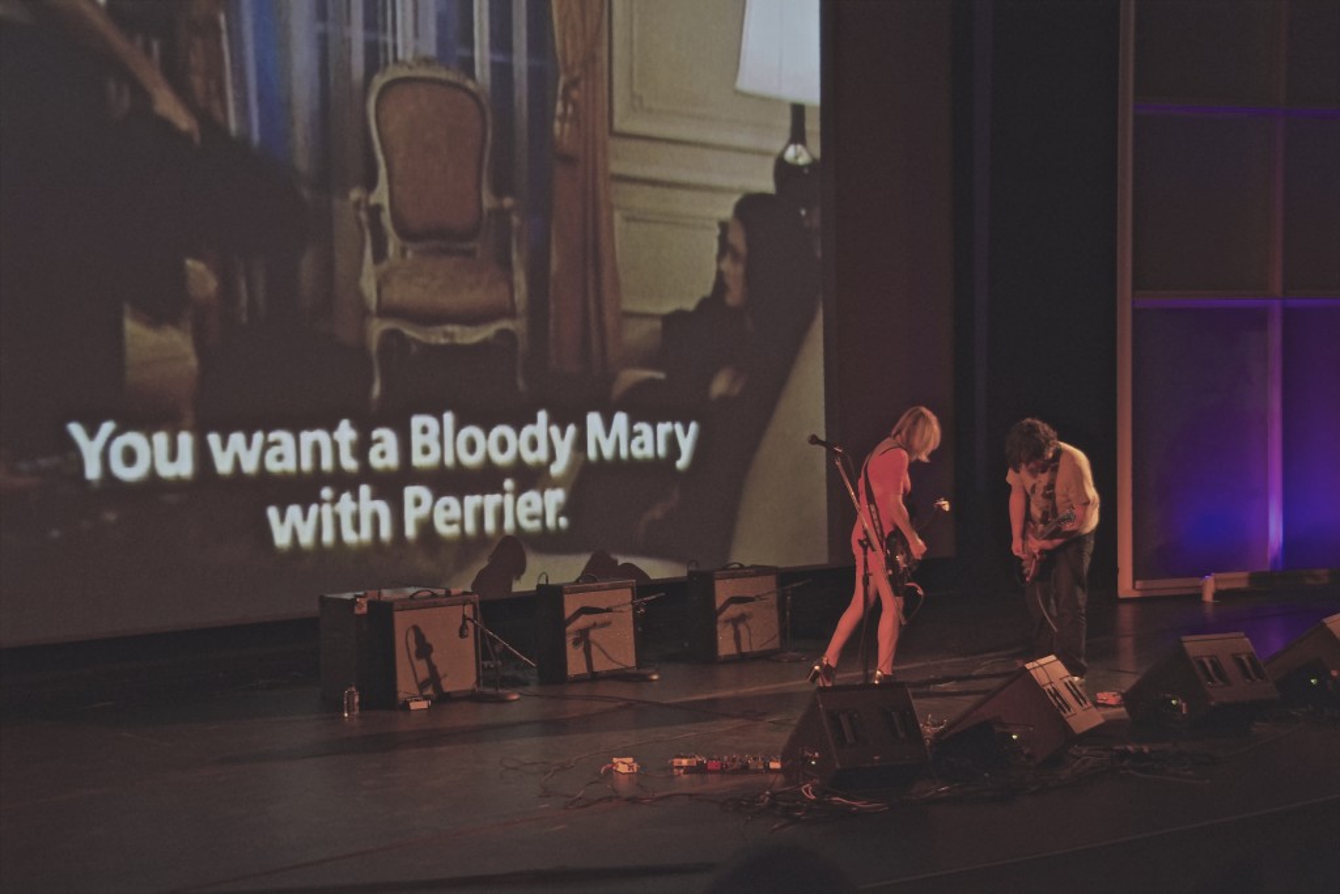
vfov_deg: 25.8
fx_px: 1954
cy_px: 447
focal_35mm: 52
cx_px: 670
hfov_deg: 37.8
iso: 12800
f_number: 4.2
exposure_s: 1/125
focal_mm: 35
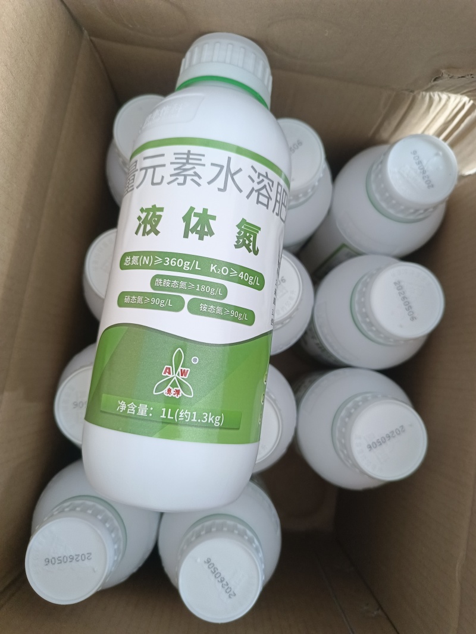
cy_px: 317
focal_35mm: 23
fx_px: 422
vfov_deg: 73.9
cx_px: 238
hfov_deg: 58.9
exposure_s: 1/50
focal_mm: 5.59
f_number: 1.88
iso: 1248
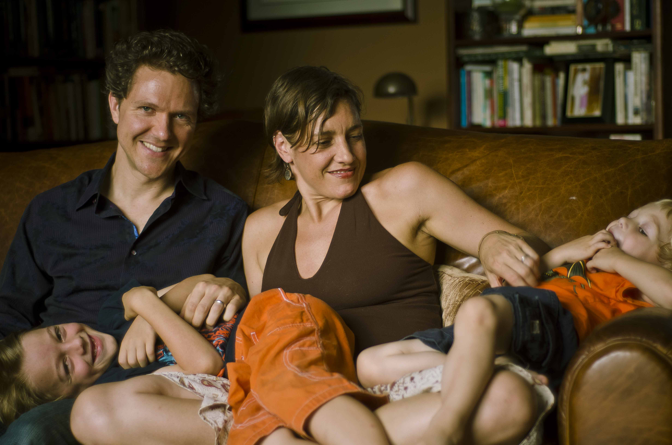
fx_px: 1397
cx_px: 336
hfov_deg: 27.0
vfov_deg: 18.1
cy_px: 222
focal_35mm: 75
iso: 100
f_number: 1.8
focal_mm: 50
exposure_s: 1/30
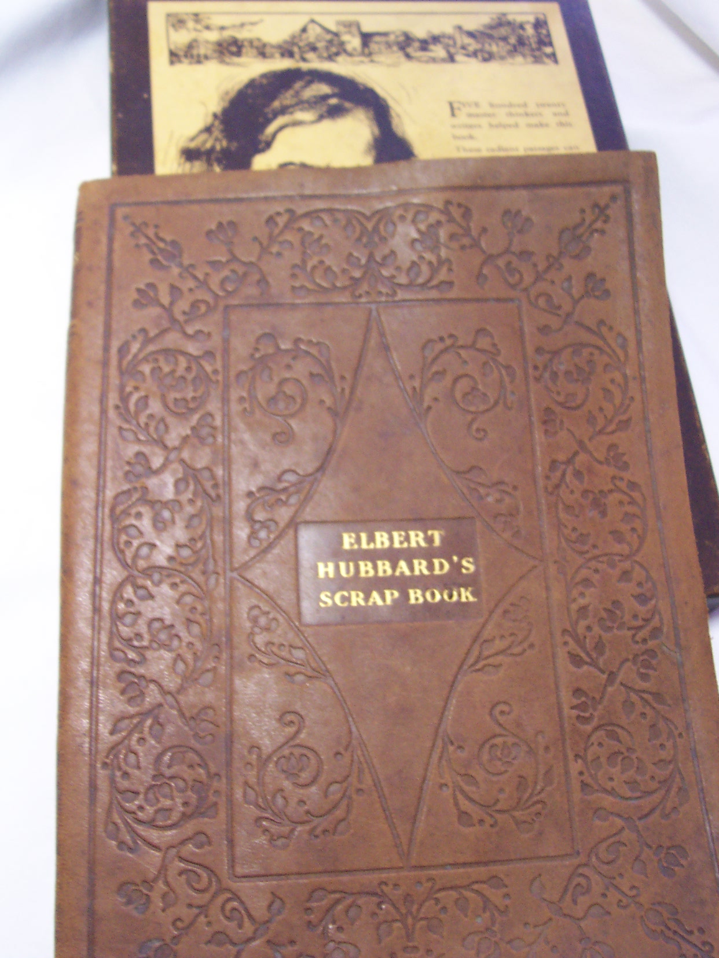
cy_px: 479
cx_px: 360
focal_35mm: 37
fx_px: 1025
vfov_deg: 50.1
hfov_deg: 38.7
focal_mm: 5.6
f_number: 2.8
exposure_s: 1/20
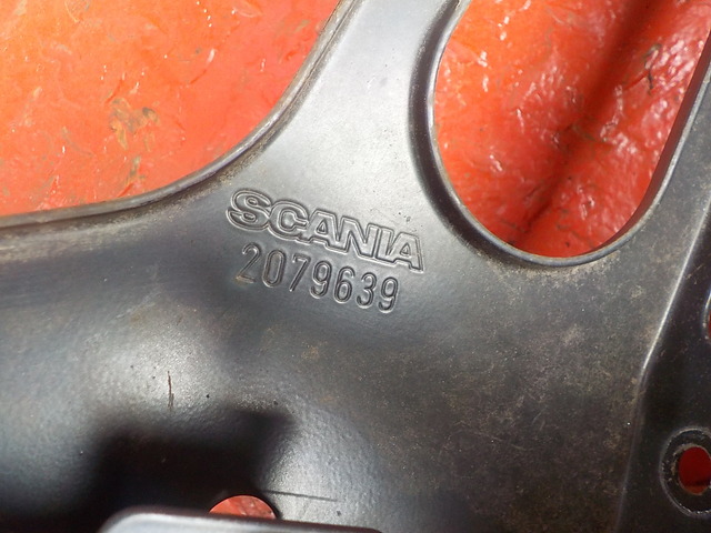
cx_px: 356
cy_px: 266
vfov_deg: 46.8
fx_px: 616
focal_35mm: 30
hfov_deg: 60.0
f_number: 3.3
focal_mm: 4.1
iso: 220
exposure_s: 1/30
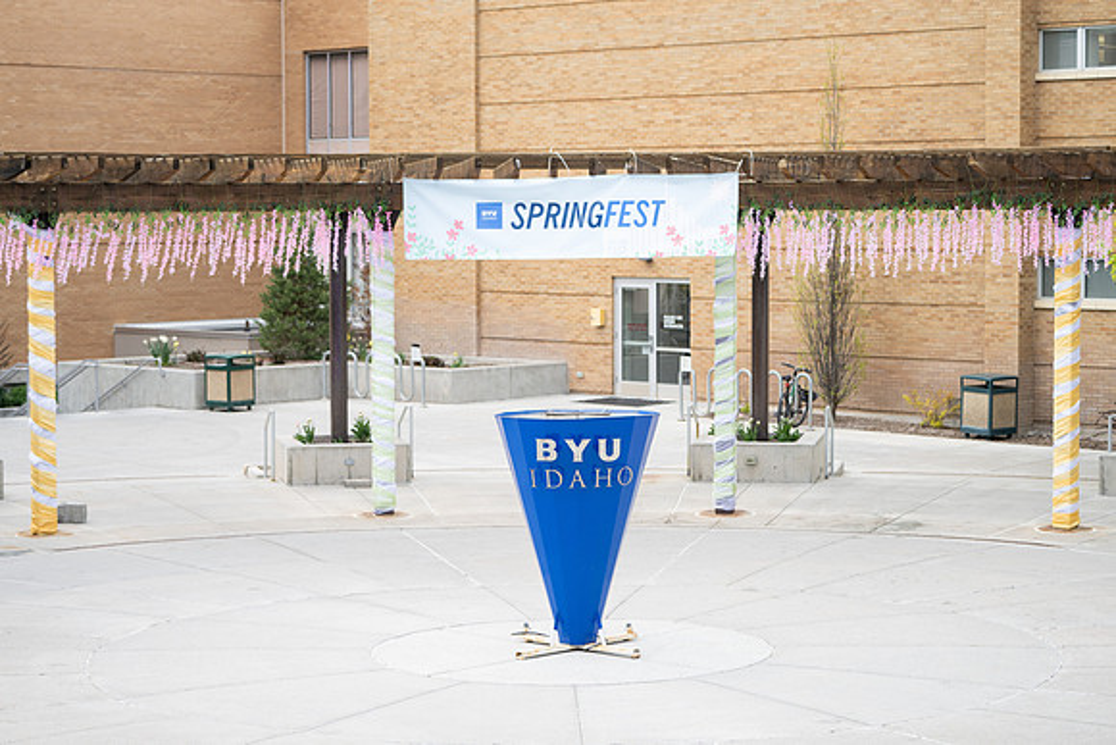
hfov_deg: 25.6
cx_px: 542
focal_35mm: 79
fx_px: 2457
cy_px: 357
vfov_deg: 17.2
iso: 200
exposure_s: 1/400
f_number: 2.8
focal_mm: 70
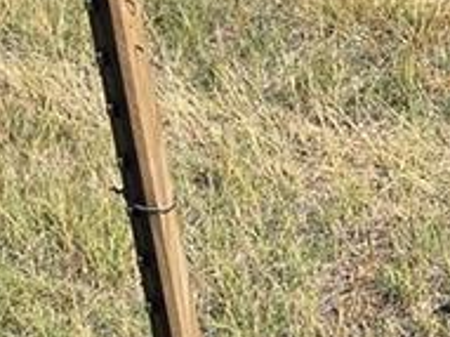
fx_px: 1273
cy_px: -97
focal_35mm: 98
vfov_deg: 14.5
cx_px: 752
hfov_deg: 17.2
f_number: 2.2
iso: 50
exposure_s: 1/3009
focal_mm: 2.2
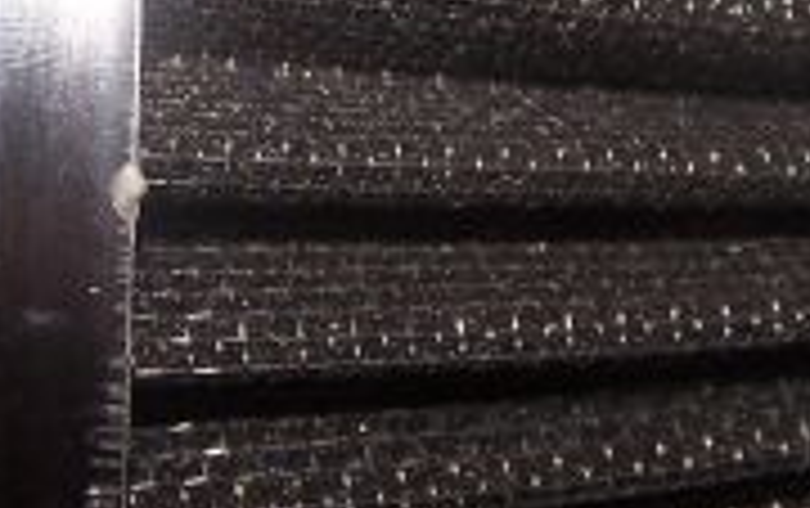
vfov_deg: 9.2
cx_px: 454
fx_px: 3161
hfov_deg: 14.6
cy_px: 90
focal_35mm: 143
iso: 80
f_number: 2.8
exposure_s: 1/60
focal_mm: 6.3
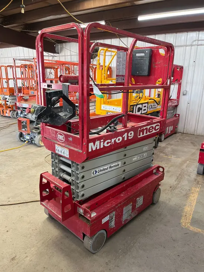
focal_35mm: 26
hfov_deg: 53.1
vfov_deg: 67.3
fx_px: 204
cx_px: 102
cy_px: 136
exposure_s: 1/60
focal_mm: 5.1
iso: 125
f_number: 1.6
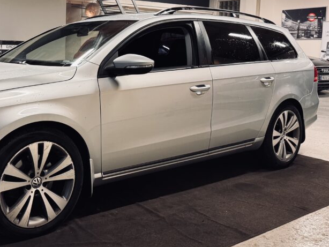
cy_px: 78
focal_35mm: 40
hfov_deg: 45.2
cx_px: 82
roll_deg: -1.2
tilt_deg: -4.4
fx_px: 380
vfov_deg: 35.5
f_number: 1.78
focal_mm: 6.76
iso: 250
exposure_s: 1/50
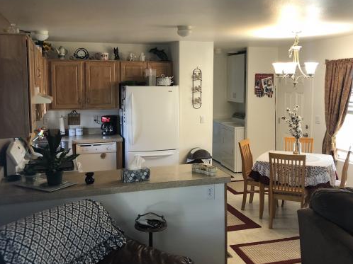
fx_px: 367
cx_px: 179
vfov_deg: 39.6
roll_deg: -0.2
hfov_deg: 51.4
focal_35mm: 36
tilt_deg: -4.5
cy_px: 115
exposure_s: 1/17
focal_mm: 3.99
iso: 40
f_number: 1.8
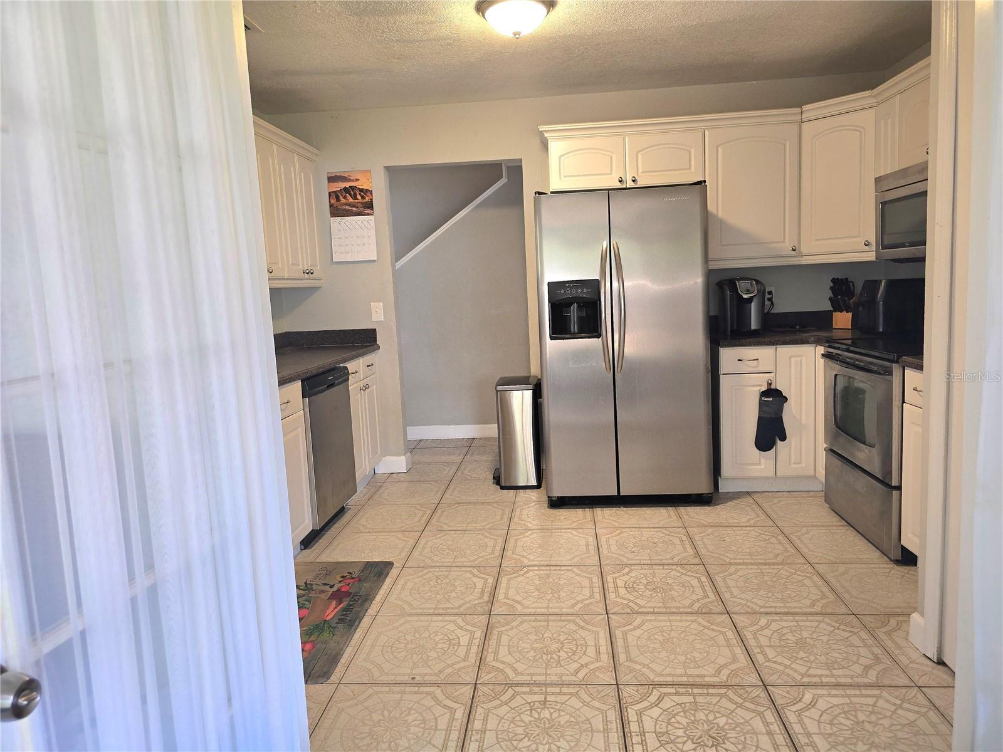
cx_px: 502
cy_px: 376
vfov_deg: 58.9
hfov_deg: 73.9
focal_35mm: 23
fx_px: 666
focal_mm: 6.3
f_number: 1.7
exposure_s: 1/60.2
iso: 100
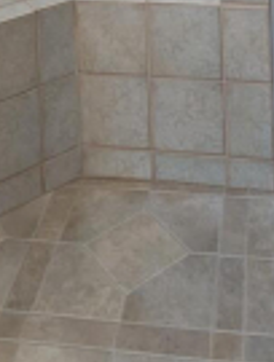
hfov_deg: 24.8
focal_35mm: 59
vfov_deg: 21.7
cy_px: -282
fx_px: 620
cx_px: 175
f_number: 1.7
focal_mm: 2.02
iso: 114
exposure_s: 1/60
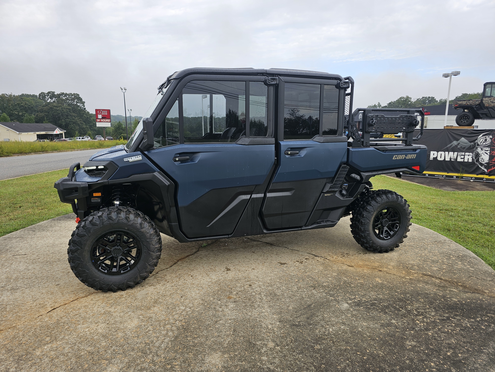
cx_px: 248
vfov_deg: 58.9
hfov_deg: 73.9
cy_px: 186
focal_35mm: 23
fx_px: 329
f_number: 1.7
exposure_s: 1/160
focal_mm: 6.3
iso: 10
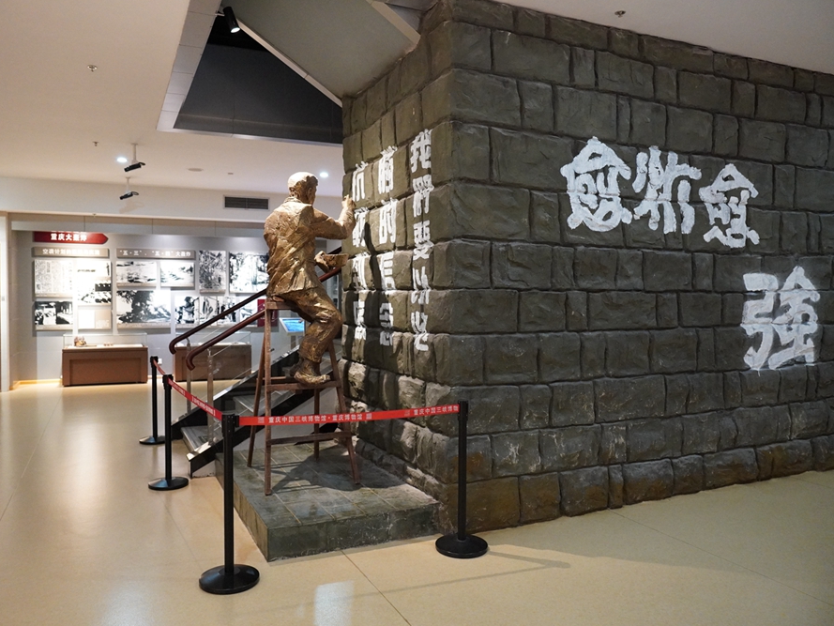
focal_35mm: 26
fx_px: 627
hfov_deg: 67.2
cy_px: 313
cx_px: 382
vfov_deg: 53.1
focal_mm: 16
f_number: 2.8
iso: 4000
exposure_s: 1/160
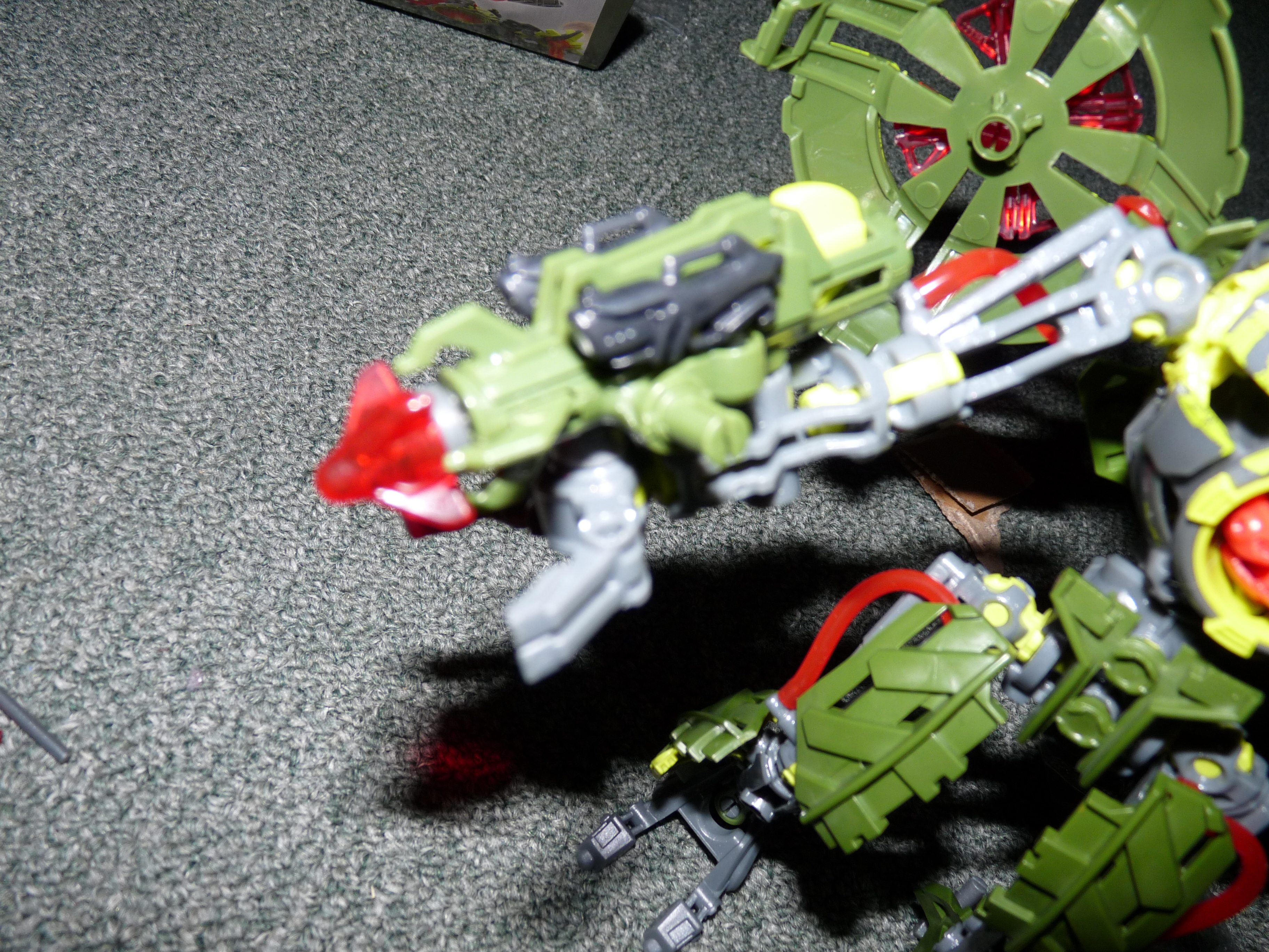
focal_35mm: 27
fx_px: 990
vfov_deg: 51.4
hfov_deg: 65.3
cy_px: 476
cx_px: 634
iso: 100
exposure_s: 1/125
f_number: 2.8
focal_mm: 4.8
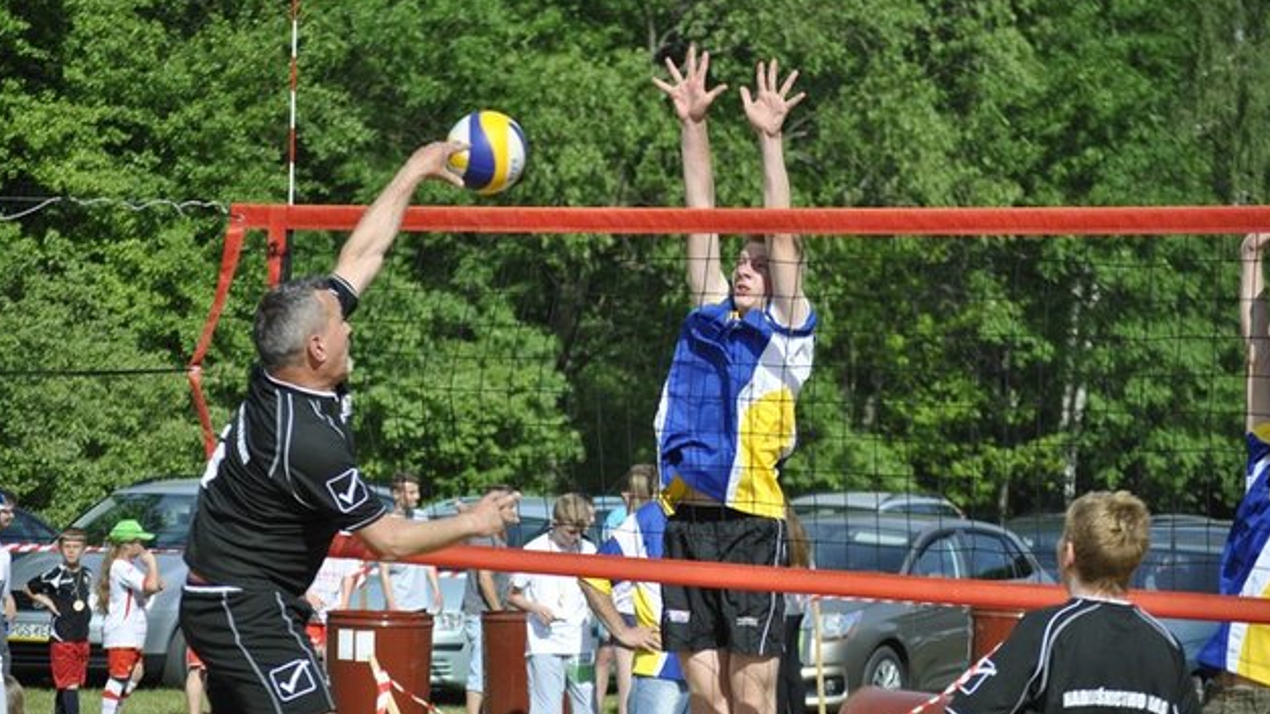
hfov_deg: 14.6
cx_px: 631
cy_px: 355
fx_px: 4950
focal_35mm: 147
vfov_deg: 8.3
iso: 160
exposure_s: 1/1000
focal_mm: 90
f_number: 4.5
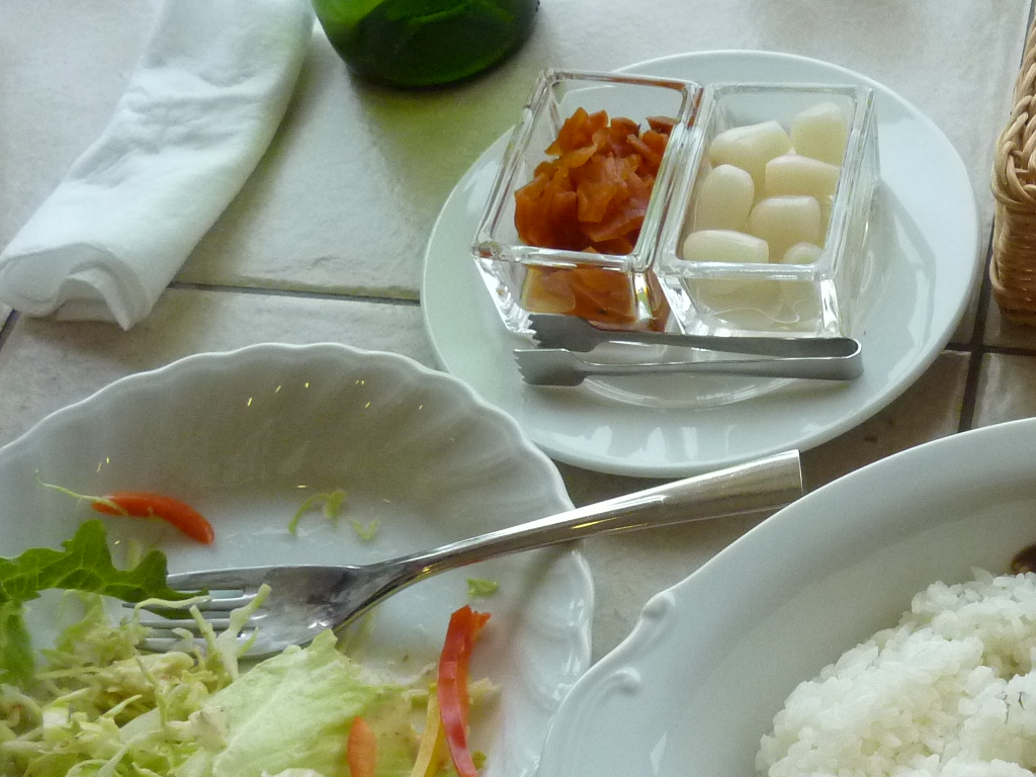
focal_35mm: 50
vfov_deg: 28.8
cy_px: 564
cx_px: 869
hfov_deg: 36.5
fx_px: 1496
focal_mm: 4.1
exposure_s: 1/200
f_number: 3.3
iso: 320
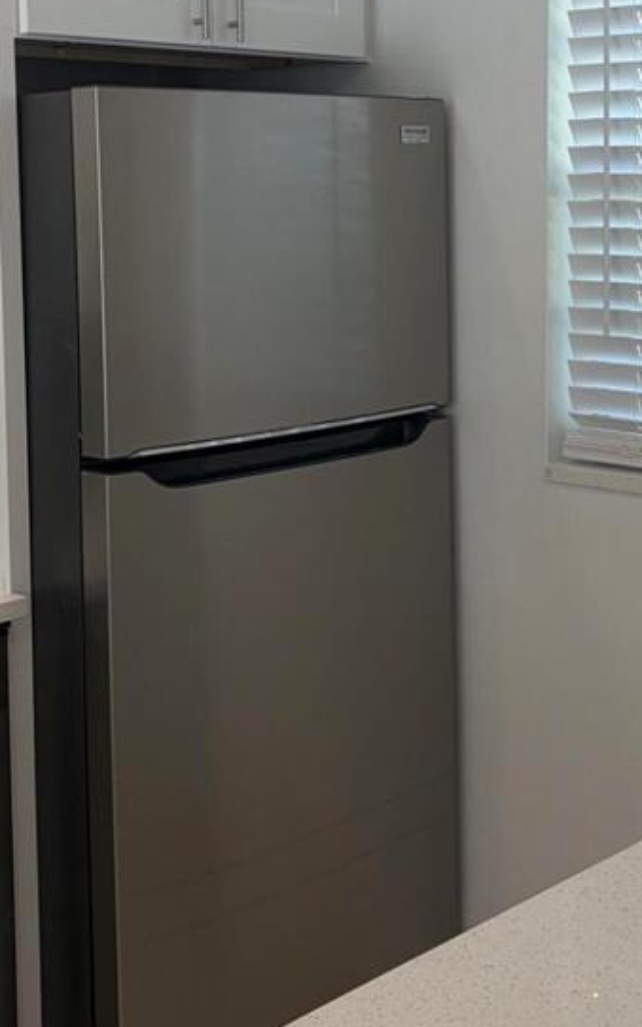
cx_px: 420
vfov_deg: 33.0
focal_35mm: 61
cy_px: 296
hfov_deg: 21.2
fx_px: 1707
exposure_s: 1/120
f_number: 1.6
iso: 50
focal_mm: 5.96
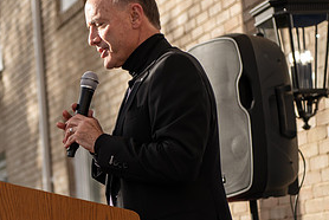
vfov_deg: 9.4
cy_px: 126
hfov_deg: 13.9
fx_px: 1336
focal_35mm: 146
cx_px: 46
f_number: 3.2
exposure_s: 1/800
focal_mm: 70
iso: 100
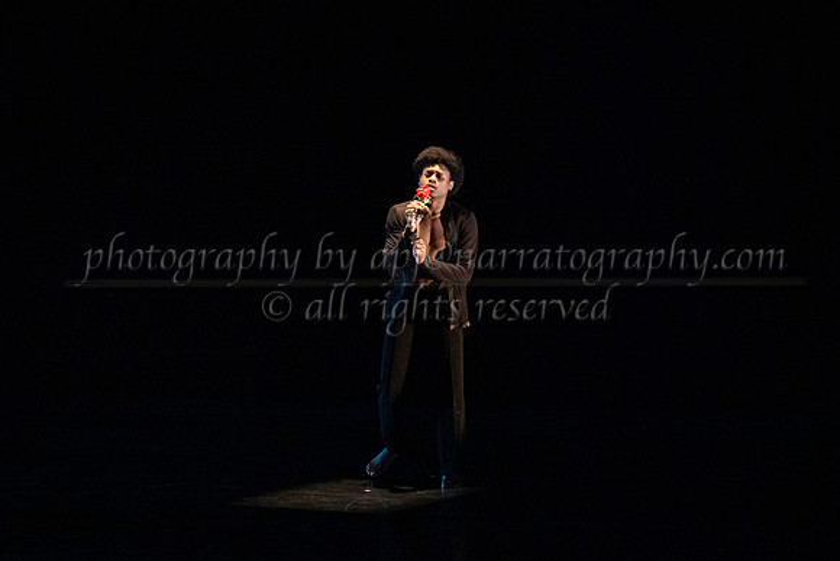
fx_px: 2752
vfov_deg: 11.6
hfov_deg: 17.4
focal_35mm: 118
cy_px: 241
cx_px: 421
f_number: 3.5
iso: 5000
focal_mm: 98
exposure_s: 1/500
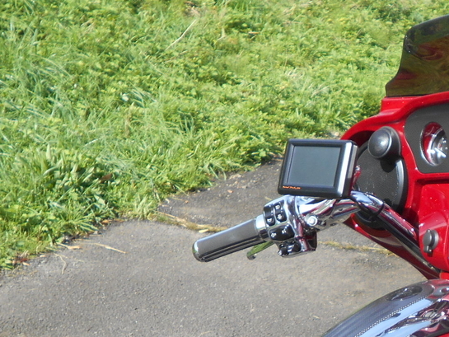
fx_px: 1427
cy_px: 278
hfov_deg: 17.7
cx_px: 391
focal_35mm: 110
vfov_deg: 13.4
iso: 80
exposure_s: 1/250
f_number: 4.5
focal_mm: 8.8
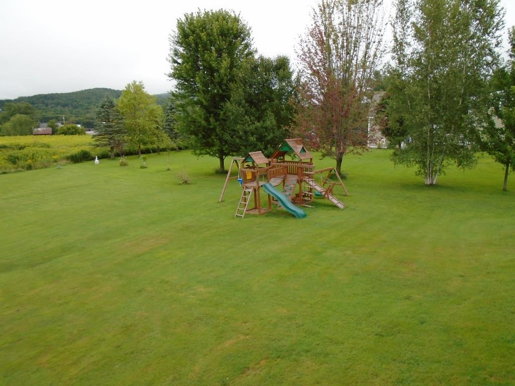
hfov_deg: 67.3
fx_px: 387
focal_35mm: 26
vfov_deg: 53.1
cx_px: 258
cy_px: 193
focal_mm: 4.6
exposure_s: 1/400
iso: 100
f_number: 3.2
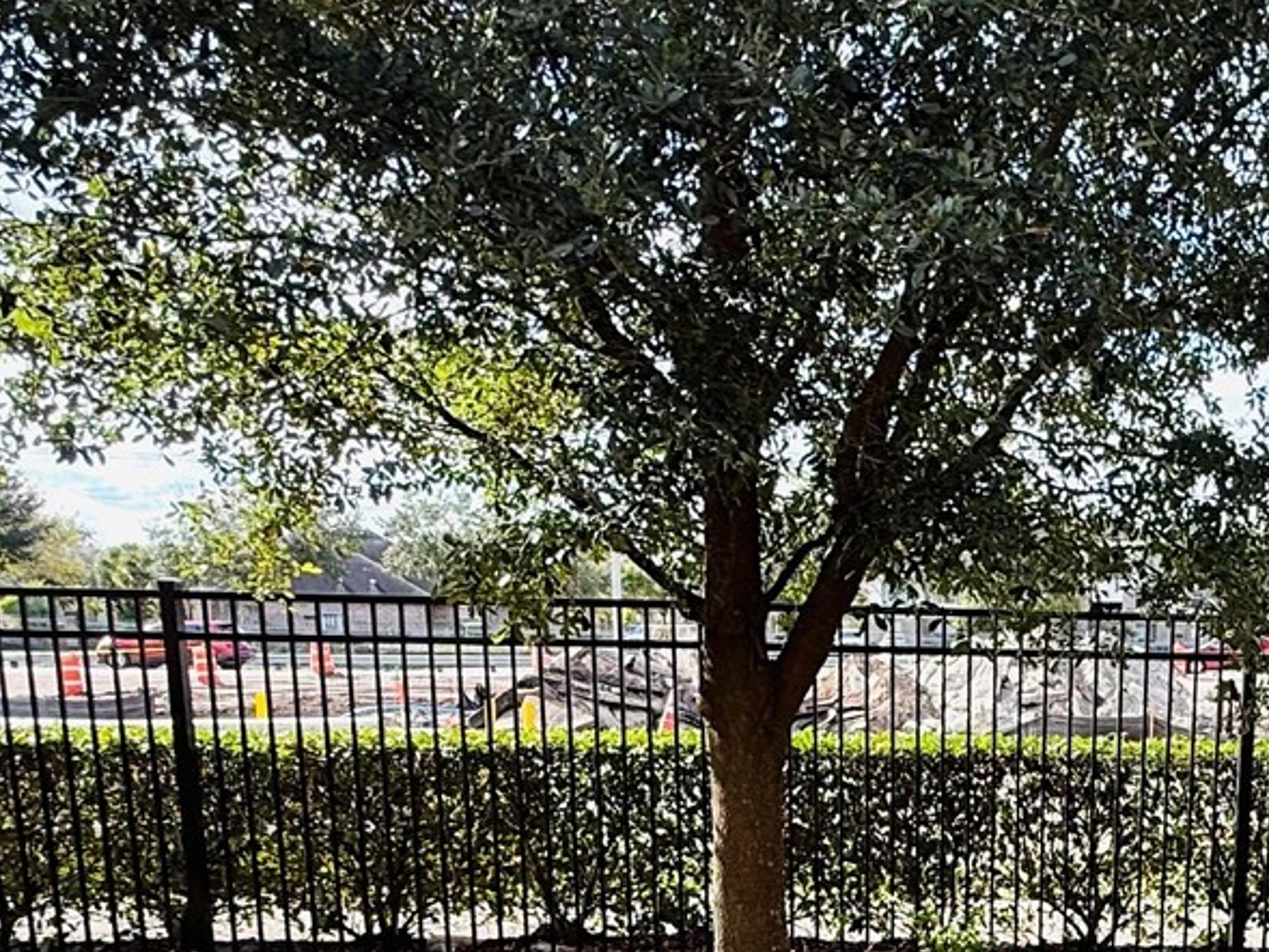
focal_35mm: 38
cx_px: 1138
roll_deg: -1.4
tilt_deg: -10.5
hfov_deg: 44.6
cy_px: 887
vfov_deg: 35.2
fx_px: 1393
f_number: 2.2
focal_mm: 2.22
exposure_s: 1/590
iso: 64
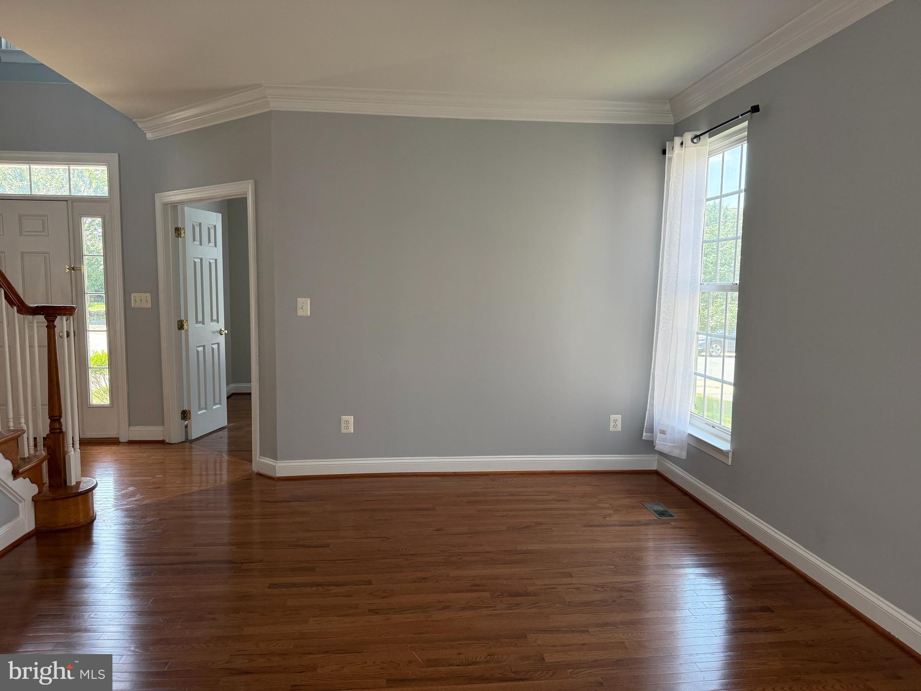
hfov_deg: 71.6
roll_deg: -0.4
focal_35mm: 24
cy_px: 346
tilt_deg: -4.8
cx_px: 460
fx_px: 639
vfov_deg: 56.8
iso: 200
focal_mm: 6.76
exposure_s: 1/232
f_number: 1.78
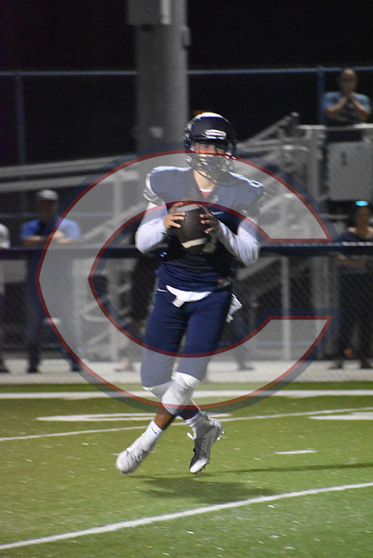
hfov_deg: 3.1
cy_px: 279
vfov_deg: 4.6
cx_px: 186
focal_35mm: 450
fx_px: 6989
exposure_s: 1/200
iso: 12800
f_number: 6.3
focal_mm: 300
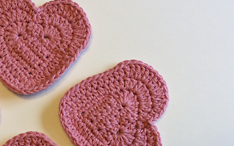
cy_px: 125
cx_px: 49
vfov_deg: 20.9
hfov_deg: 32.6
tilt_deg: -80.2
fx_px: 389
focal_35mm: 61
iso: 32
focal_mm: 3.3
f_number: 2.4
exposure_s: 1/30
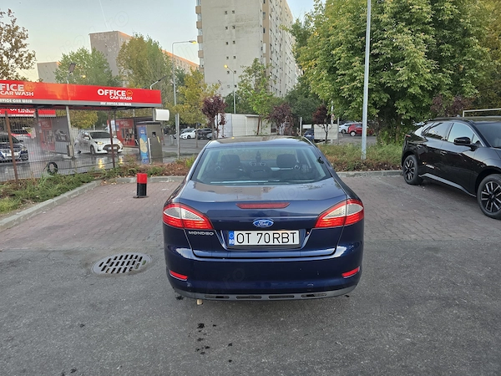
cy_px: 188
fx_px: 333
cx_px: 250
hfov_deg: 73.9
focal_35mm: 23
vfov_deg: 58.9
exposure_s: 1/180
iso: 125
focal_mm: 6.3
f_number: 1.7
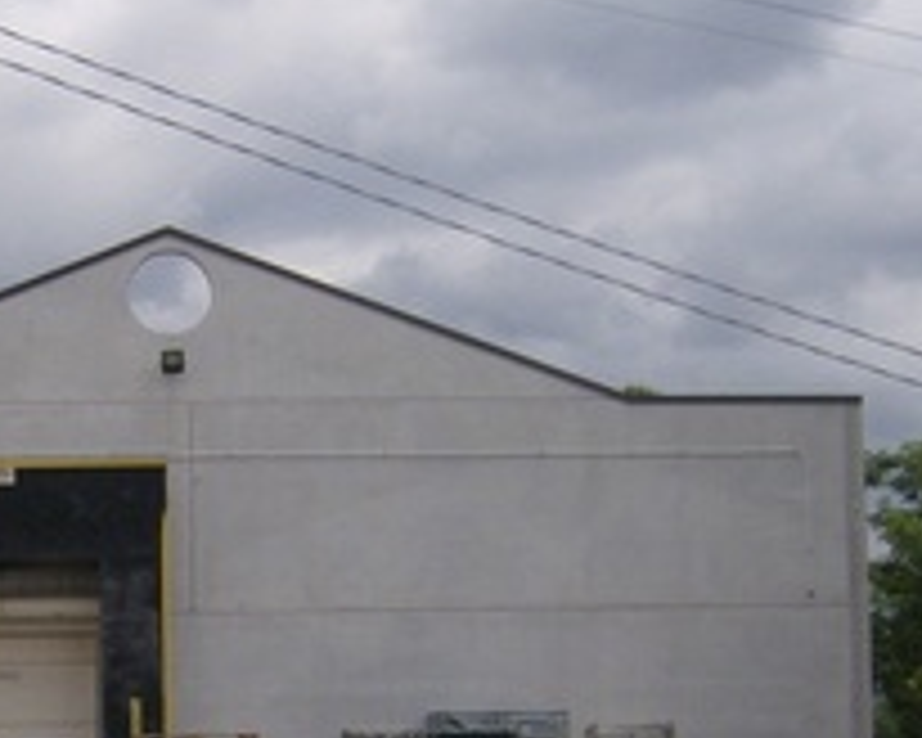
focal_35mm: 91
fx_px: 2483
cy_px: 603
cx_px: 139
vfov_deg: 16.8
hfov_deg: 20.7
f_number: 4.8
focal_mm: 6.4
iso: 100
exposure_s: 1/981
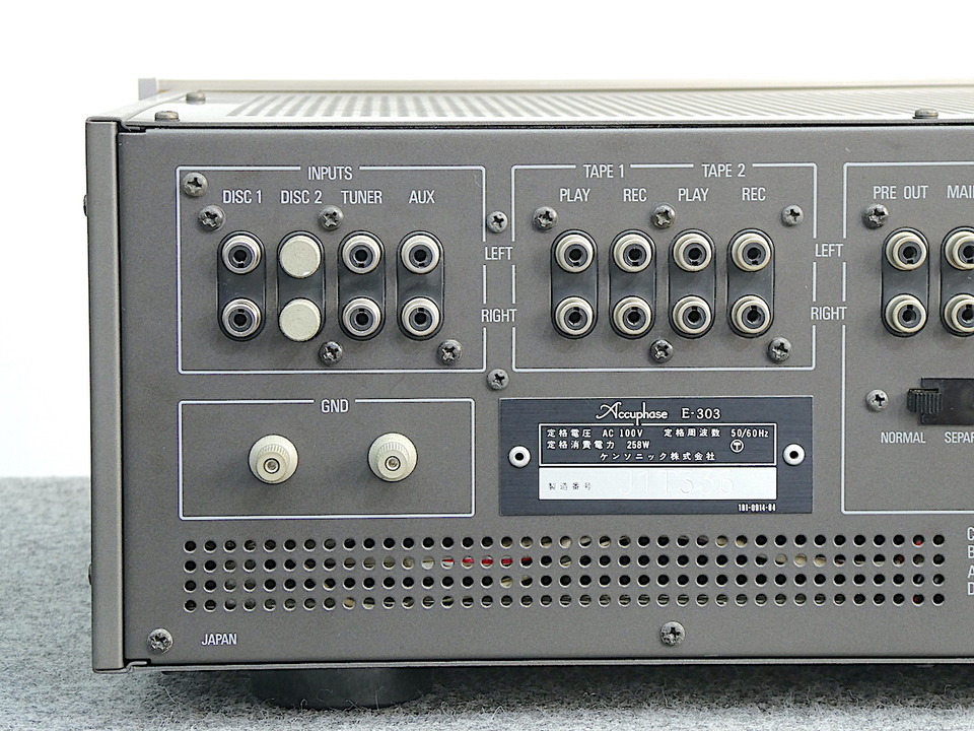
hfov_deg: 17.1
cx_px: 487
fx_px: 3236
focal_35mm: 115
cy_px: 366
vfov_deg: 12.9
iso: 200
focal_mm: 20.6
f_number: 5.1
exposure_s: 1/5
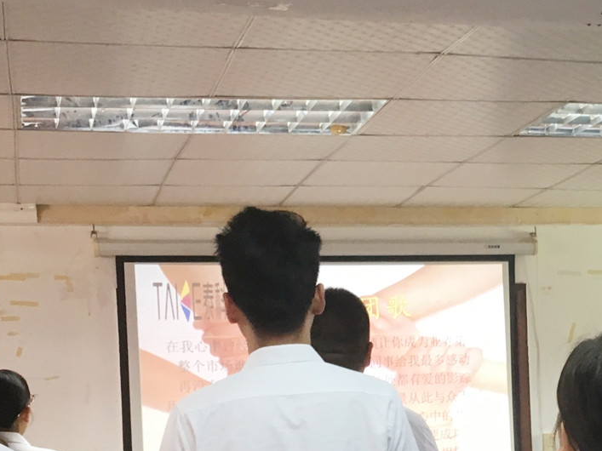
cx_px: 477
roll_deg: +1.5
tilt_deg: -1.4
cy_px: 447
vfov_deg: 17.6
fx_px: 1426
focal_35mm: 82
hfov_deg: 23.5
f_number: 2.2
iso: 100
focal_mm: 4.15
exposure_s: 1/33
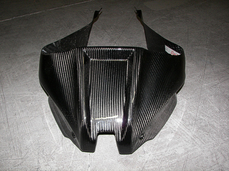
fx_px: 238
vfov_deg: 39.7
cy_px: 86
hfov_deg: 51.4
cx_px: 114
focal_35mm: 36
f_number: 2.8
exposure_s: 1/30
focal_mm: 6
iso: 100
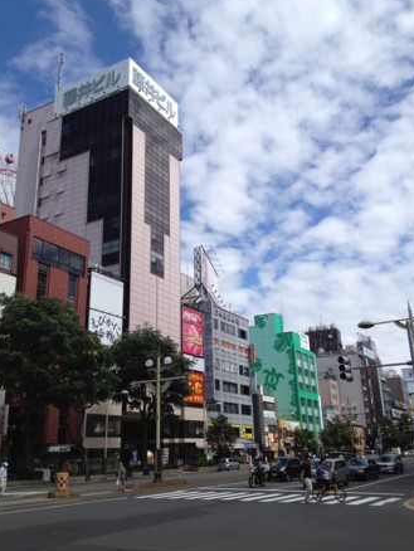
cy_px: 274
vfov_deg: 51.3
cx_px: 209
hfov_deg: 39.7
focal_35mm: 36
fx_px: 574
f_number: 2.4
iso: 64
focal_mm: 4.28
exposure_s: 1/2208
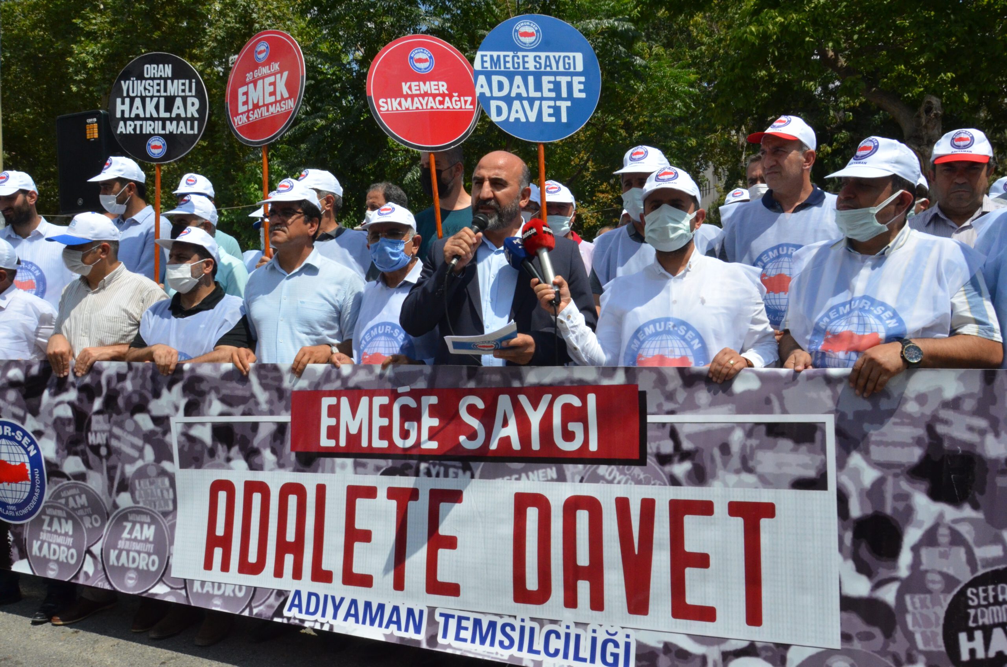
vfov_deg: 47.7
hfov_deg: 67.5
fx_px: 754
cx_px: 504
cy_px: 334
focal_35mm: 27
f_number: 18
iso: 1600
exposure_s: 1/1250
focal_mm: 18
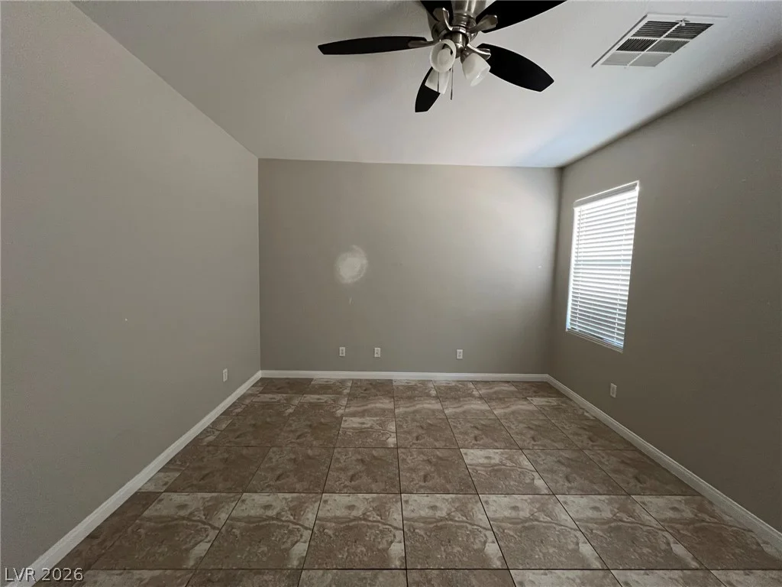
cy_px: 294
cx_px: 391
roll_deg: -1.2
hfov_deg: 106.2
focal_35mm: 13
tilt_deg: -5.1
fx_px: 294
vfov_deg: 89.9
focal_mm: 1.57
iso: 400
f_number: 1.8
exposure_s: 1/60
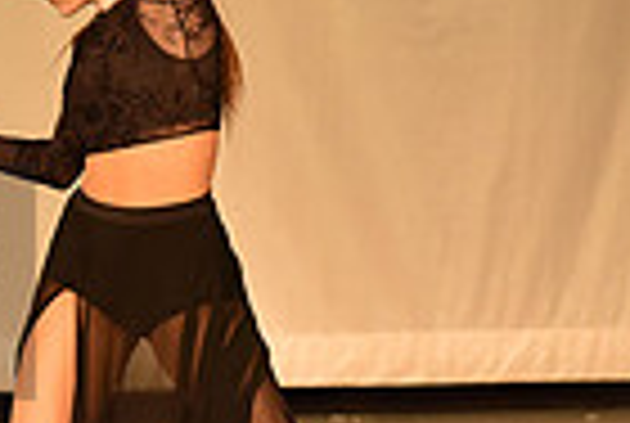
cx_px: -454
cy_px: 281
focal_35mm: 600
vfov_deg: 2.3
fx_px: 10522
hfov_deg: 3.4
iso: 2000
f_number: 4.5
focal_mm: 145
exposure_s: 1/250
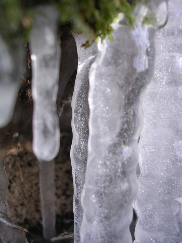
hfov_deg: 37.7
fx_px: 266
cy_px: 122
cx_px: 91
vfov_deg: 49.0
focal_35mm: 38
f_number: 2.8
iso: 50
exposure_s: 1/27.9
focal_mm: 5.8
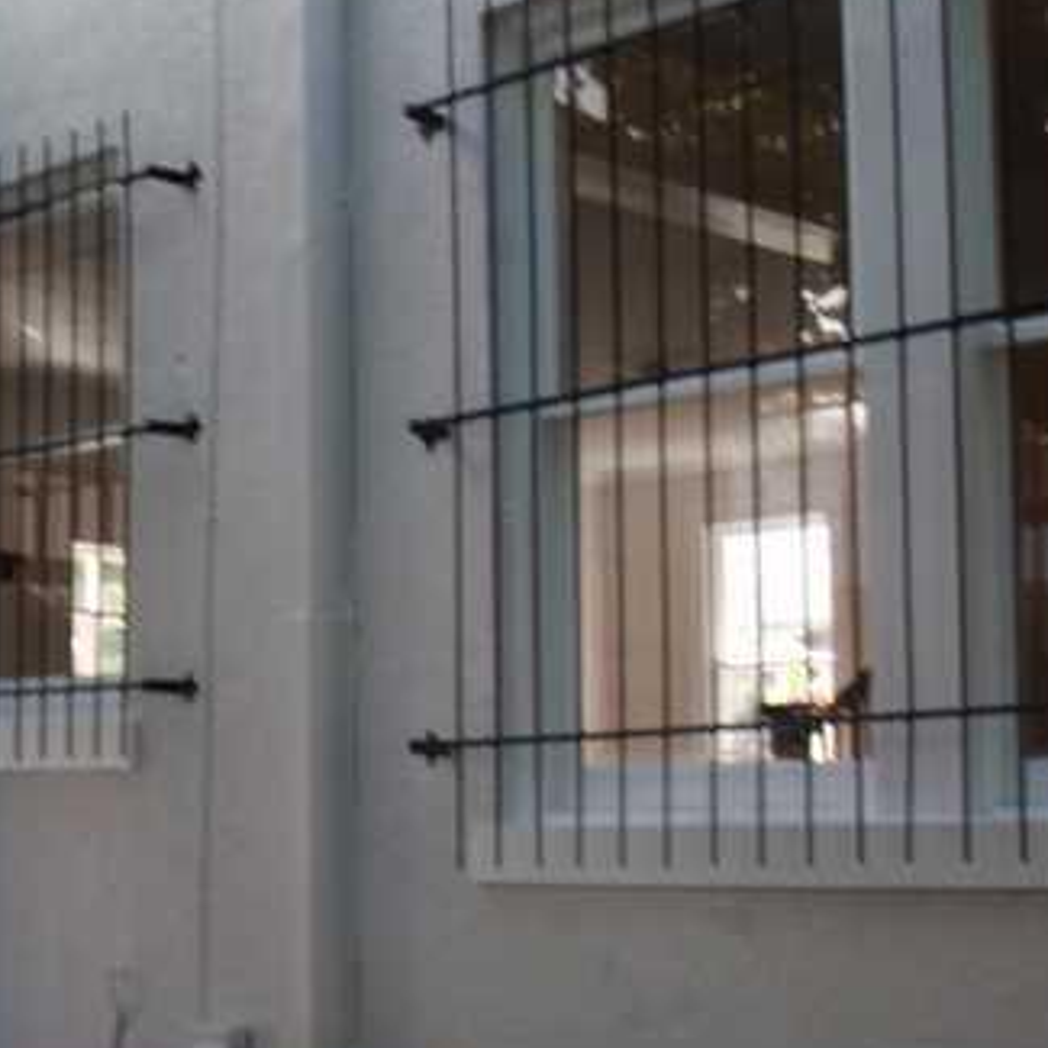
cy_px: 664
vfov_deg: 23.3
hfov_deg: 22.7
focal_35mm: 74
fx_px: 2535
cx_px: 64
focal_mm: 6.07
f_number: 3.5
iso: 64
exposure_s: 1/60
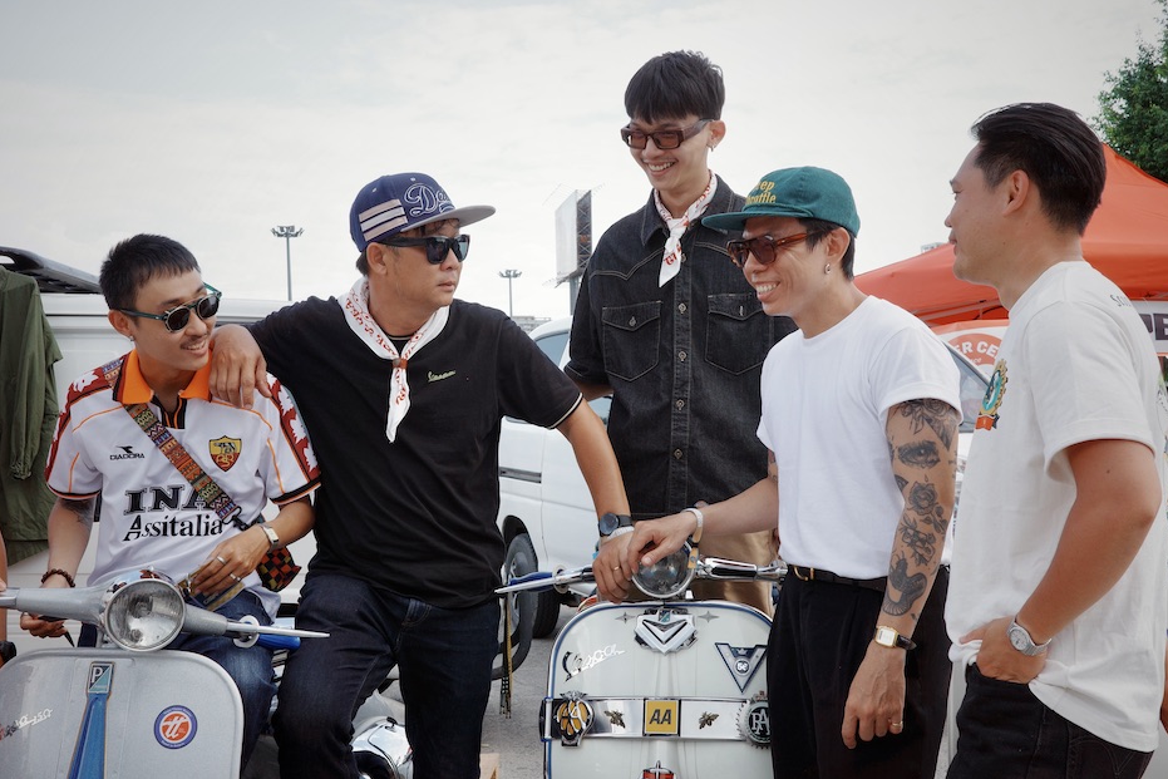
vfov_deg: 30.5
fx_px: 1428
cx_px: 581
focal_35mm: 44
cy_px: 427
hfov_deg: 44.5
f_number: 8
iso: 320
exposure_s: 1/200
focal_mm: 26
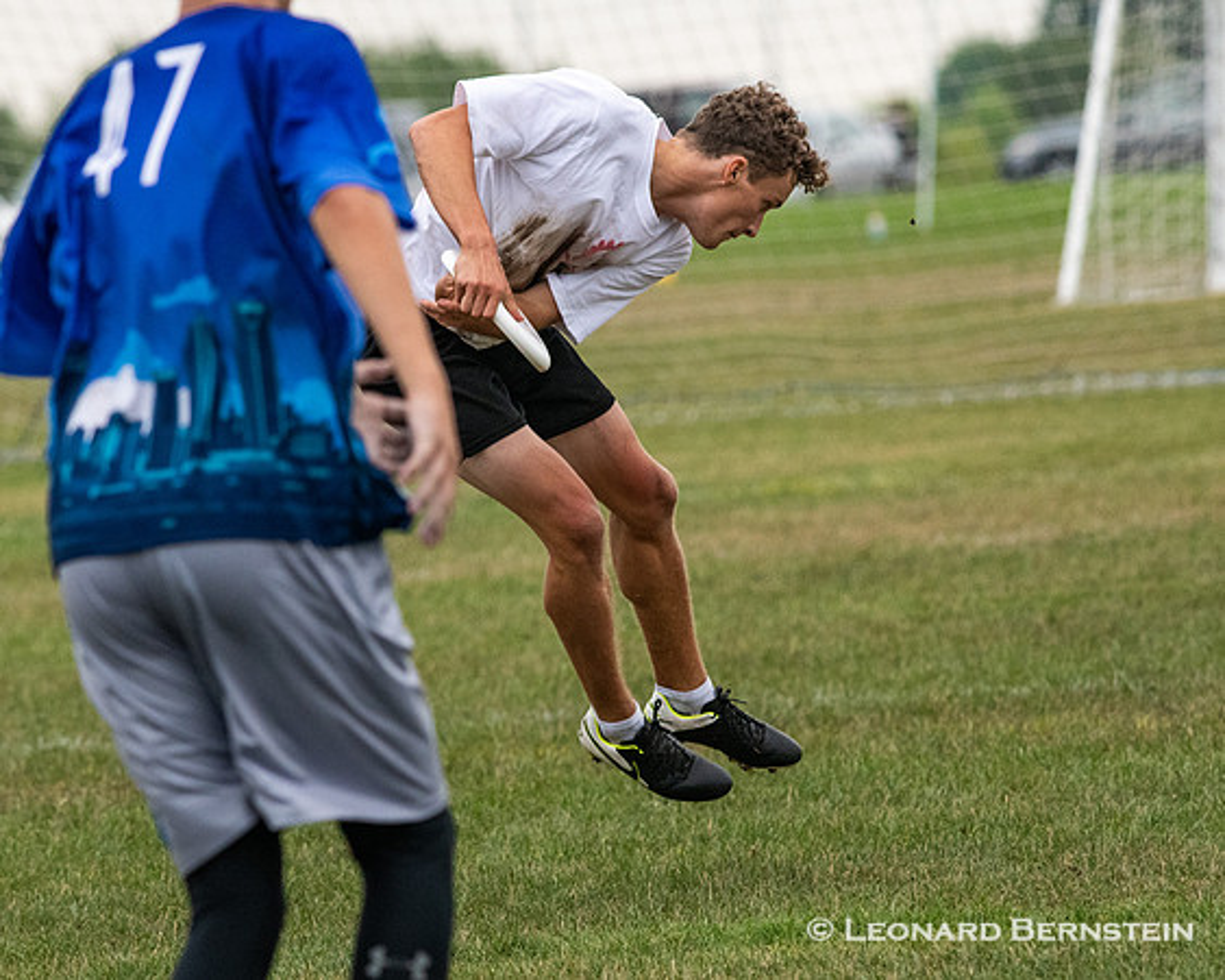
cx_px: 536
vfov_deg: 2.6
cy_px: 567
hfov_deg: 3.3
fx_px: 21249
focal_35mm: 586
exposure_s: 1/2000
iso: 1600
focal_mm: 300
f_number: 6.3
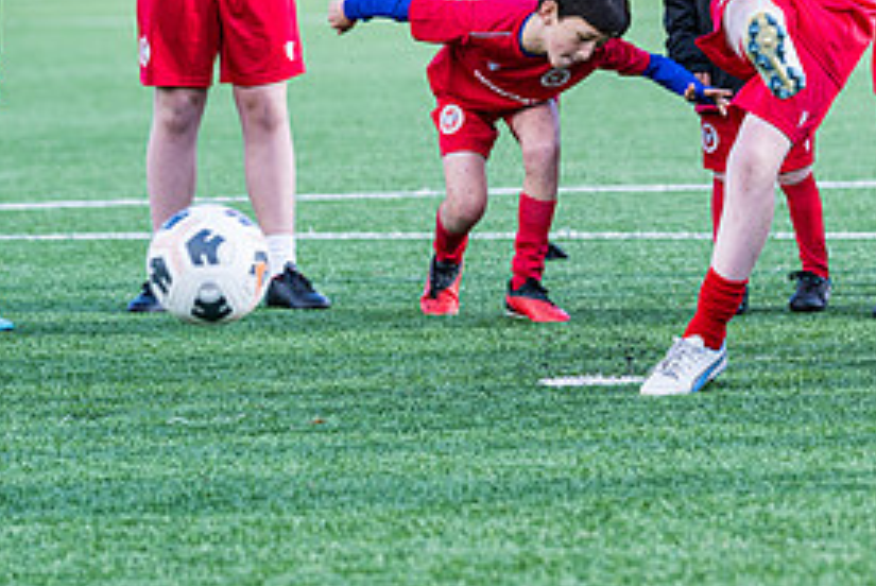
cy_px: 119
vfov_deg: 4.7
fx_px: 7137
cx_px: 753
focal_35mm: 293
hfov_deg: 7.0
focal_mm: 135
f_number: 4
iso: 400
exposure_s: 1/800
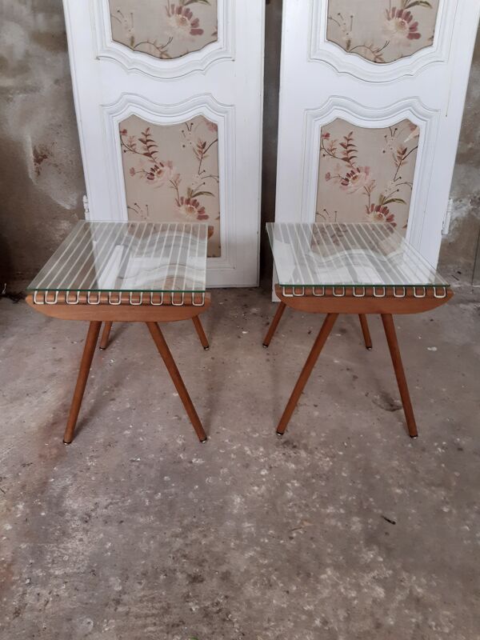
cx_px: 240
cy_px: 320
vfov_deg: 67.3
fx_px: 481
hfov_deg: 53.1
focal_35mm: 26
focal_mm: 3.92
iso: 250
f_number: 1.7
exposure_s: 1/50
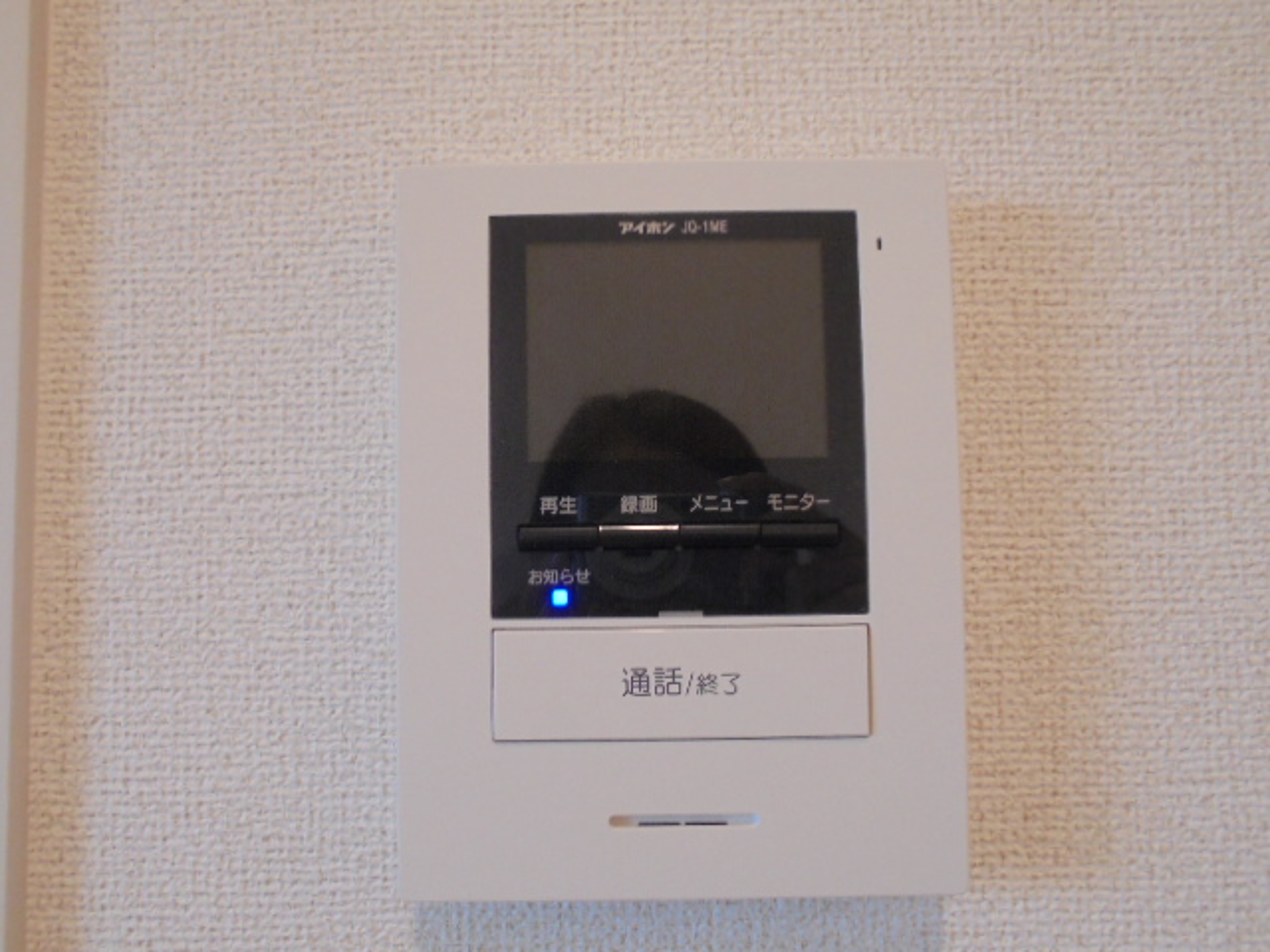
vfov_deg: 48.2
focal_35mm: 29
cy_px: 476
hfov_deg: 61.7
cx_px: 635
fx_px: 1064
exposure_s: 1/40
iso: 250
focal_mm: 5.3
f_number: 3.7
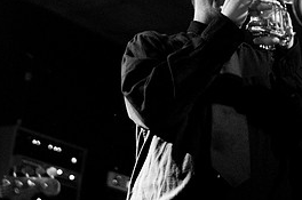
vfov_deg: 13.8
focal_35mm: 99
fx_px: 829
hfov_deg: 20.6
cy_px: 69
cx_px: 143
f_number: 1.8
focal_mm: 30
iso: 1000
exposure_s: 1/60
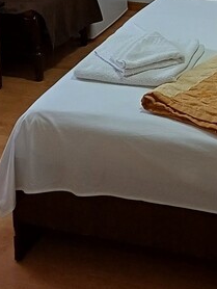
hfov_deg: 15.8
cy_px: -99
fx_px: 768
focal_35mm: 92
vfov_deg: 19.4
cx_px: 219
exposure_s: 1/50
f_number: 1.8
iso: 320
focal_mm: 4.65
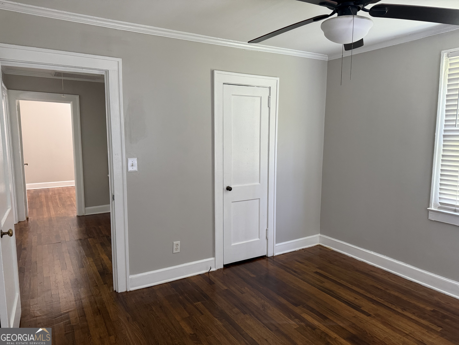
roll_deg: +0.0
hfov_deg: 71.6
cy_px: 172
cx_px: 230
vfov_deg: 56.8
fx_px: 318
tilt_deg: -6.5
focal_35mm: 24
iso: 320
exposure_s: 1/60
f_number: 1.78
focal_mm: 6.76
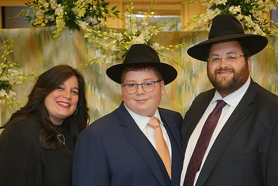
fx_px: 495
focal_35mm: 64
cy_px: 103
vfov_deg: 21.3
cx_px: 153
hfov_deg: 31.4
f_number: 5.6
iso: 400
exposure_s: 1/100
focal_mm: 54
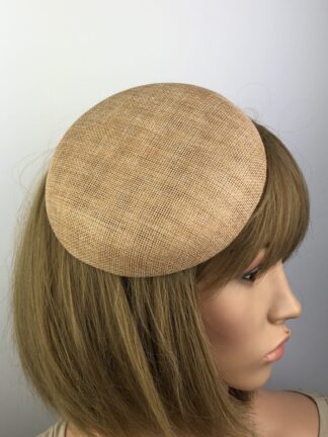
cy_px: 218
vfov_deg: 63.4
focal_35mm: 28
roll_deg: +0.0
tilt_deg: -10.2
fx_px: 354
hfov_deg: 49.7
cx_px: 164
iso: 20
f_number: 1.8
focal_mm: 3.99
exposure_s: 1/331
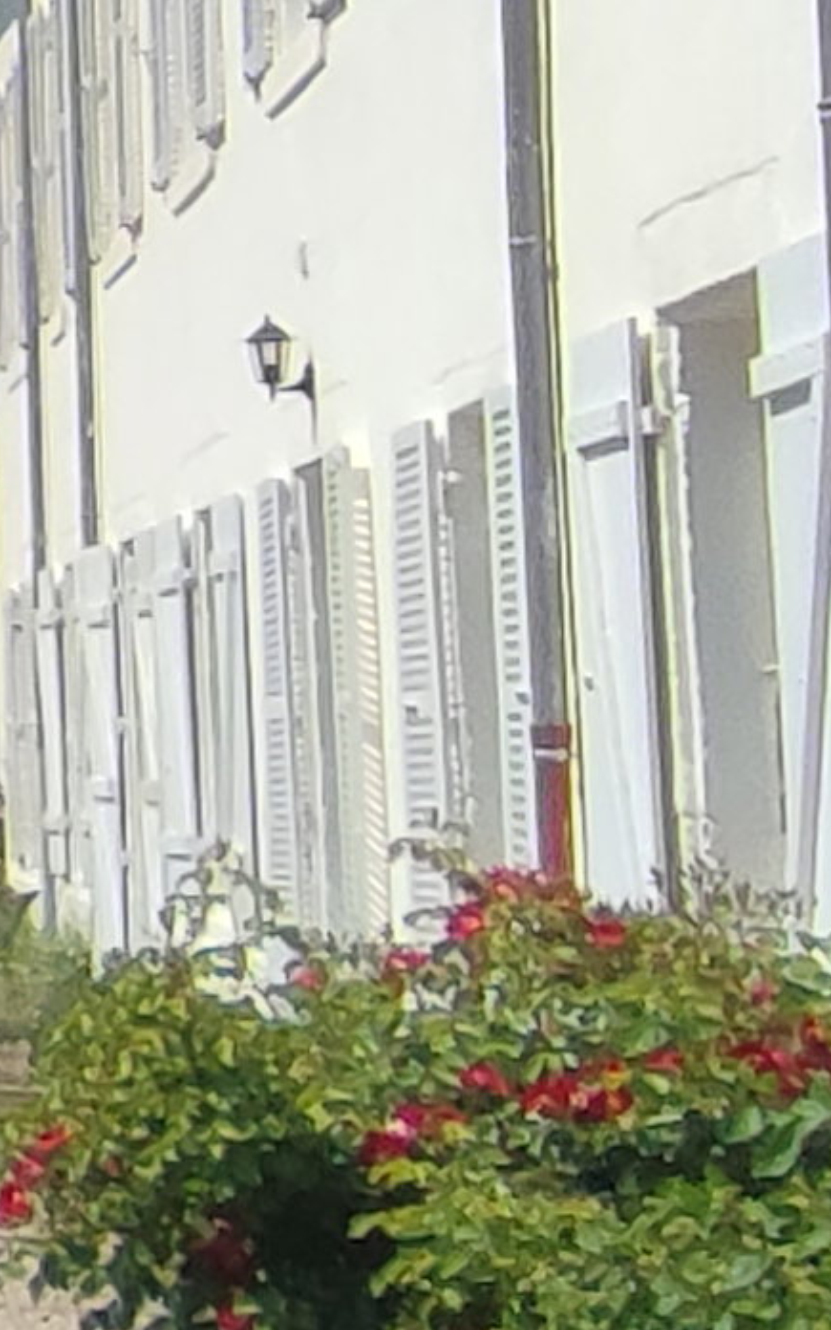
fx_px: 2899
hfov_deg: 8.9
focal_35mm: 80
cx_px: -2258
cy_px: 504
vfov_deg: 25.8
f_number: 2.2
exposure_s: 1/1997
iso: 50
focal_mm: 1.65
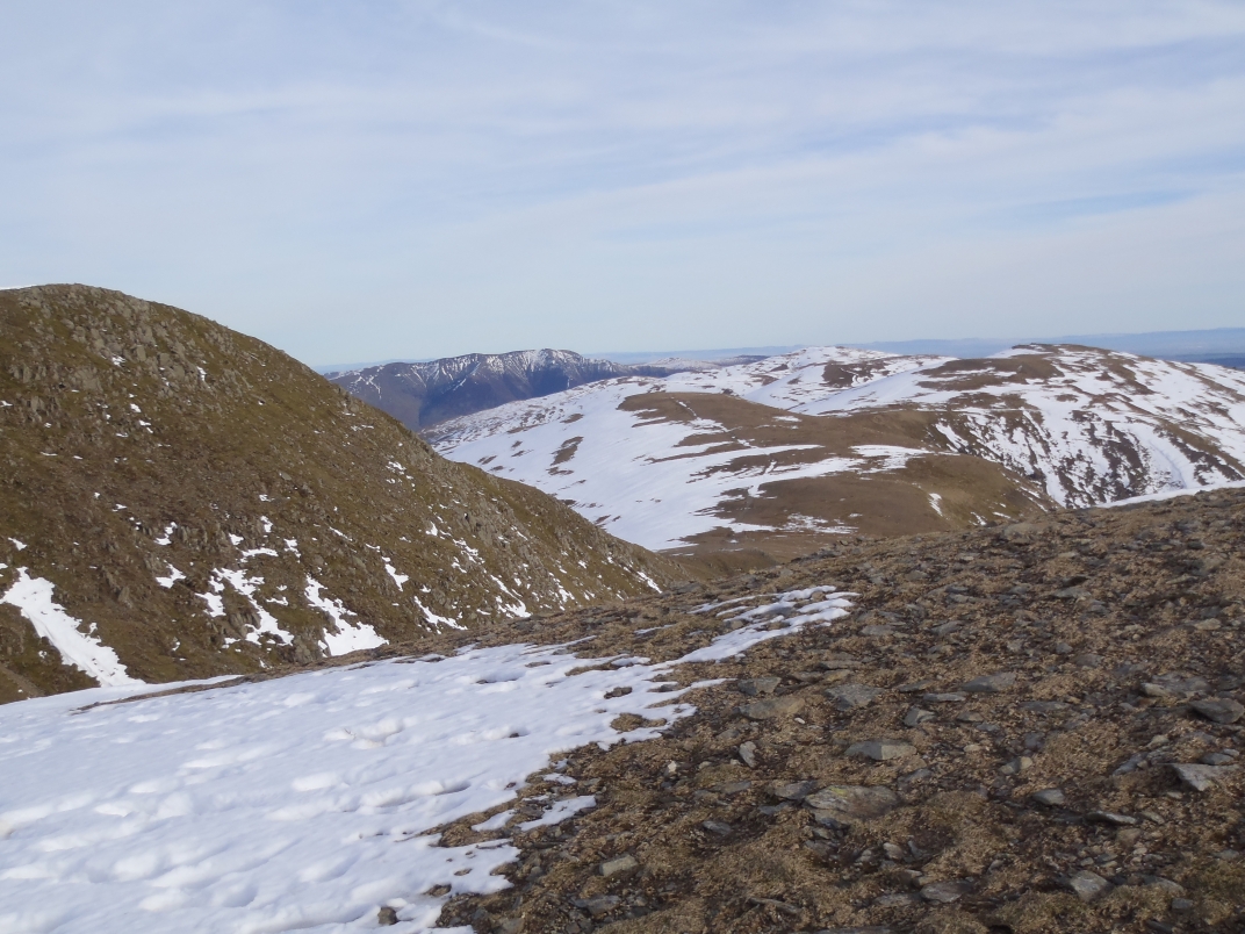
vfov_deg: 39.7
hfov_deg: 51.4
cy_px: 467
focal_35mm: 36
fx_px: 1295
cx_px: 622
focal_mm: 6.53
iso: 80
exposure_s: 1/400
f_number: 5
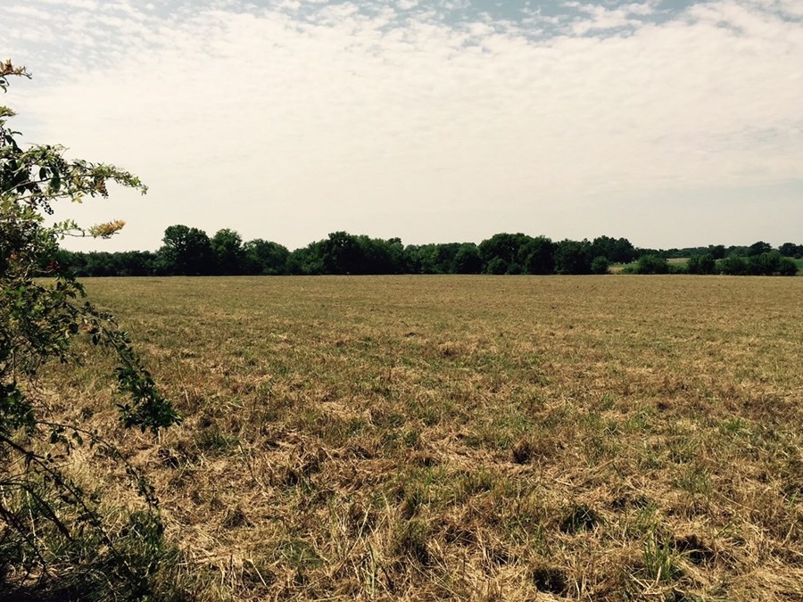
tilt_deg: -2.7
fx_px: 766
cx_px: 433
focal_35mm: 33
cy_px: 286
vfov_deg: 42.9
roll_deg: +0.4
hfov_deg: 55.3
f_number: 2.2
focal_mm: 4.15
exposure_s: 1/3049
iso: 32
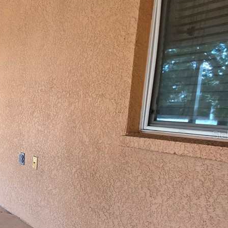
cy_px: 134
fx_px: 306
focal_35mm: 41
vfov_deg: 40.8
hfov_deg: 25.2
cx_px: -147
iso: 100
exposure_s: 1/120
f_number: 1.9
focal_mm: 2.2
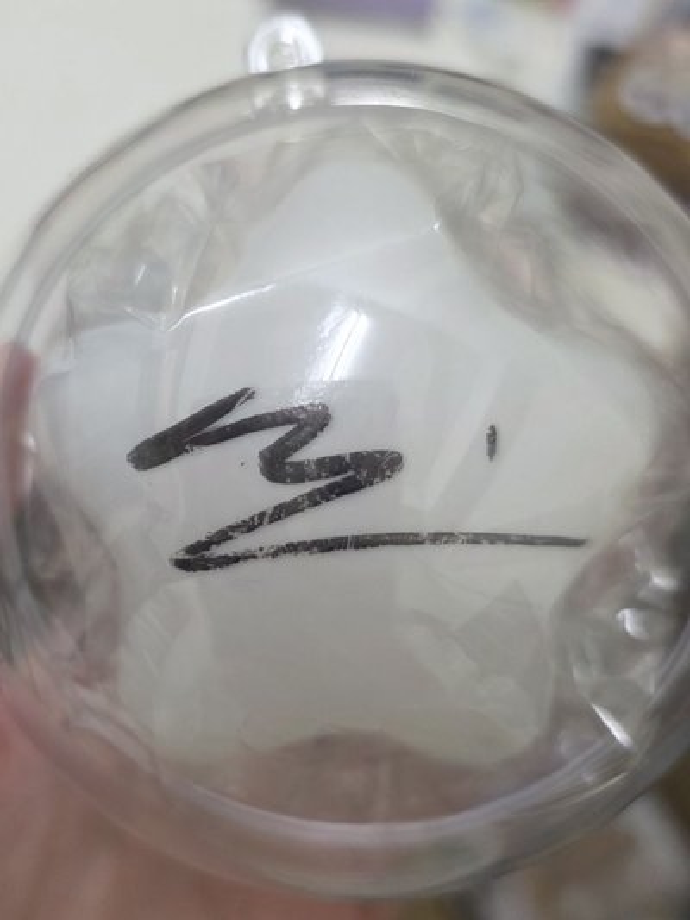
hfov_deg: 58.9
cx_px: 345
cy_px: 460
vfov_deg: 73.9
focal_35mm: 23
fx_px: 611
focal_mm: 6.3
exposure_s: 1/120
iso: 320
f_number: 1.7
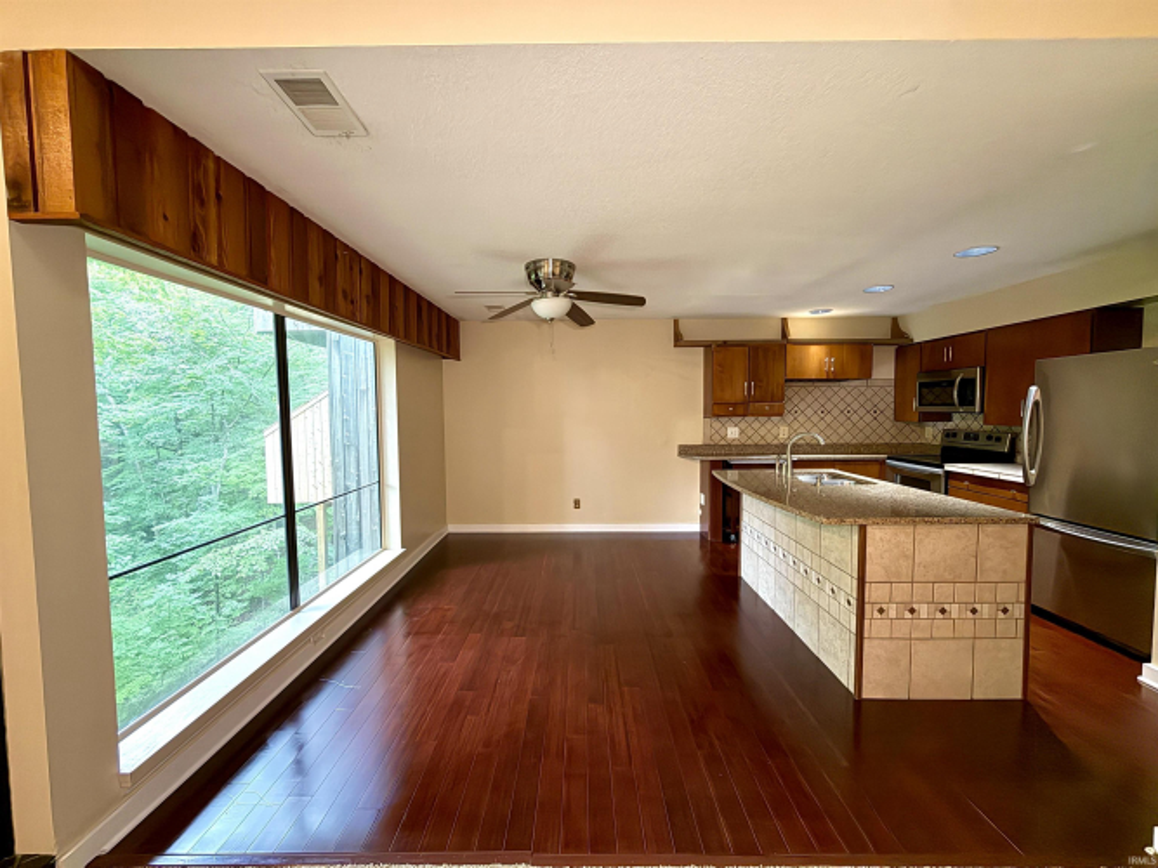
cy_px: 434
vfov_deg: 85.7
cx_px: 579
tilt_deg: -2.4
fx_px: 468
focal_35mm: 14
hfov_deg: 102.1
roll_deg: +0.5
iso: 500
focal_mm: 2.22
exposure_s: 1/40
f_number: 2.2
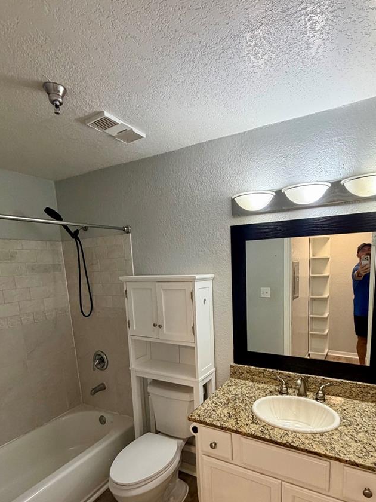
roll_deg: +2.1
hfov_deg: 65.8
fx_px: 290
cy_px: 316
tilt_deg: -9.4
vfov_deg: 80.1
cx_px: 210
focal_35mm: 20
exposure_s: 1/120
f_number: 2.2
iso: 320
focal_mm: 2.22
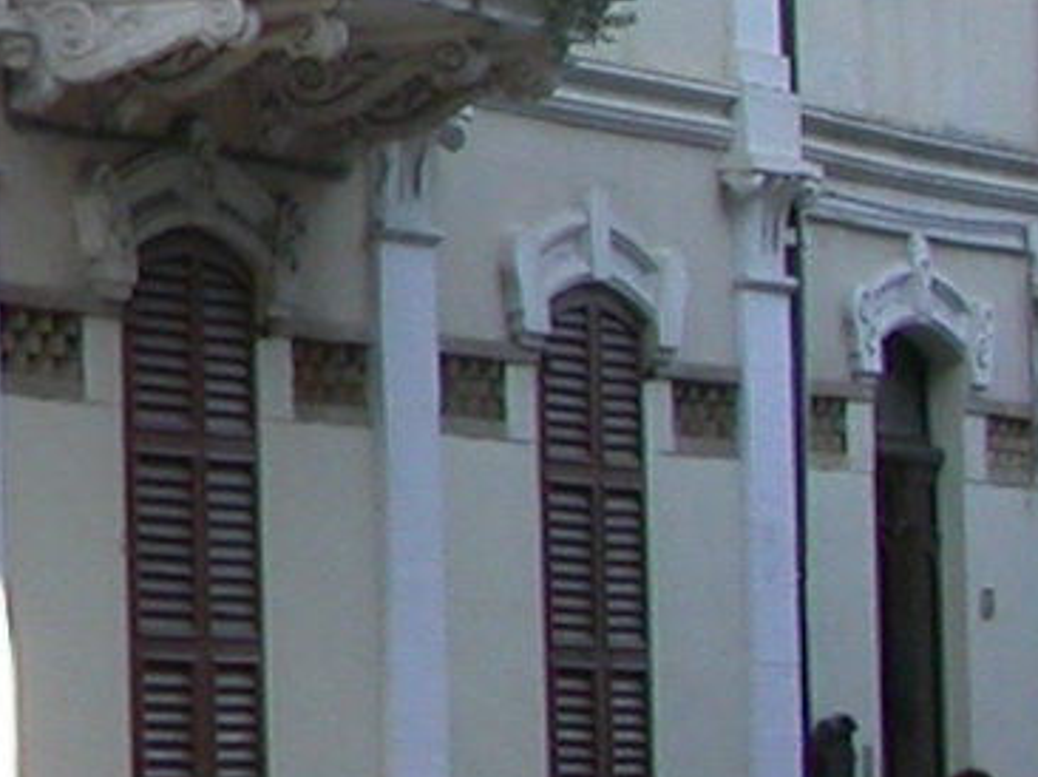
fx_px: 7072
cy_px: -584
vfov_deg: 6.2
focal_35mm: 236
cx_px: -1838
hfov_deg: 7.6
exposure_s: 1/151
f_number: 4.7
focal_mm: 7.85
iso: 100
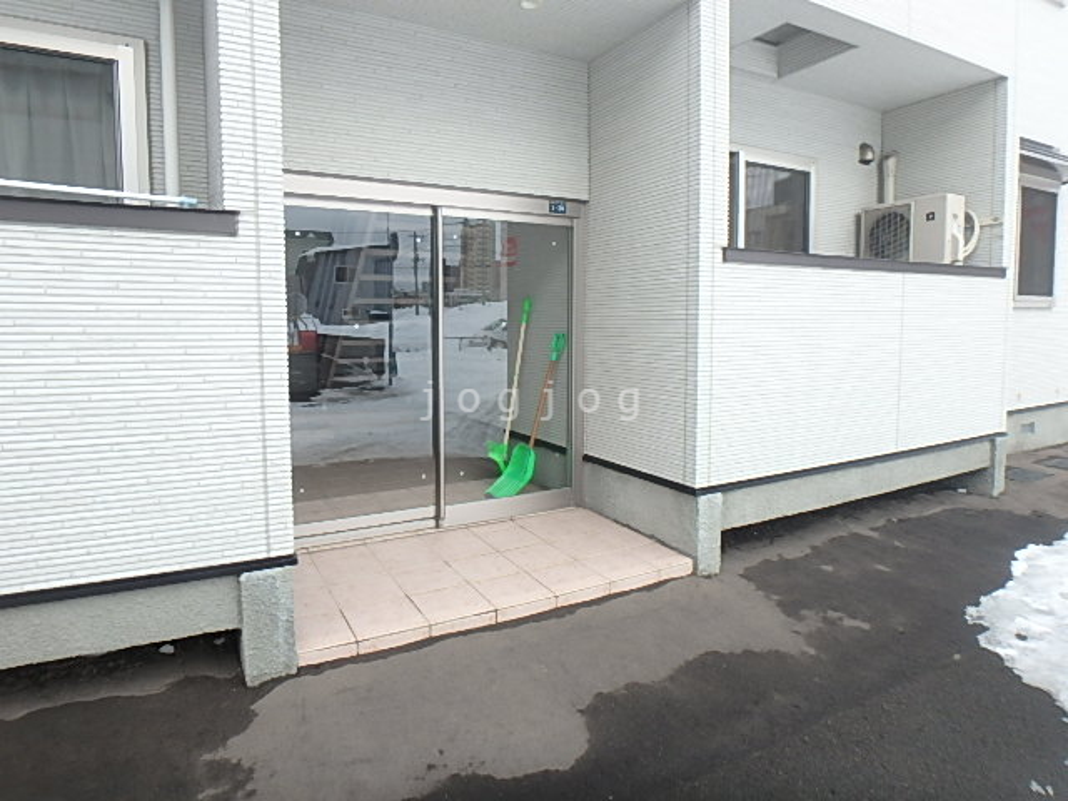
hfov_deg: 79.0
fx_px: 648
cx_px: 534
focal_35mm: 21
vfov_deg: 63.4
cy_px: 400
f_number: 3.5
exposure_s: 1/250
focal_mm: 3.7
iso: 200
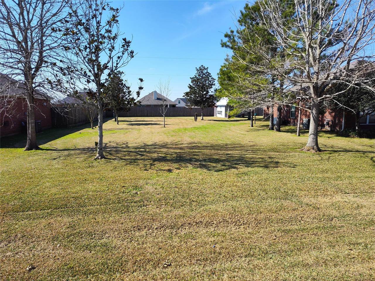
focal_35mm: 23
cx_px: 188
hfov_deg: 73.9
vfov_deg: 58.9
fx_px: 249
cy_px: 140
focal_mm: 5.56
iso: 100
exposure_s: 1/1208
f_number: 1.8
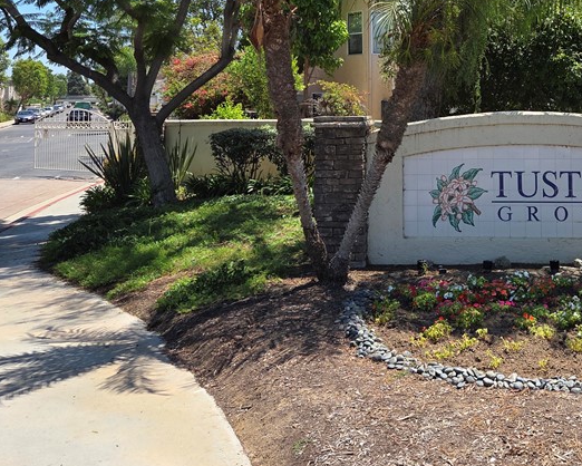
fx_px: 758
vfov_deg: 32.6
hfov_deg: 40.7
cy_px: 55
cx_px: 442
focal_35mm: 44
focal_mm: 5.4
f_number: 1.8
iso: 80
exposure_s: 1/3264
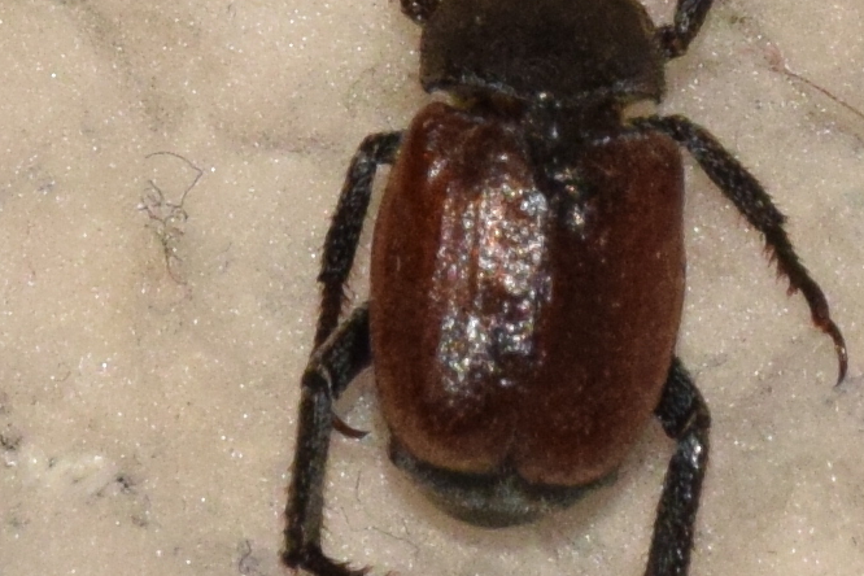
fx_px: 6743
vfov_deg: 4.9
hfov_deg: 7.3
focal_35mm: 281
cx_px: 494
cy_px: 250
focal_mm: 130
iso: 1000
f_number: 16
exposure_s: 1/200
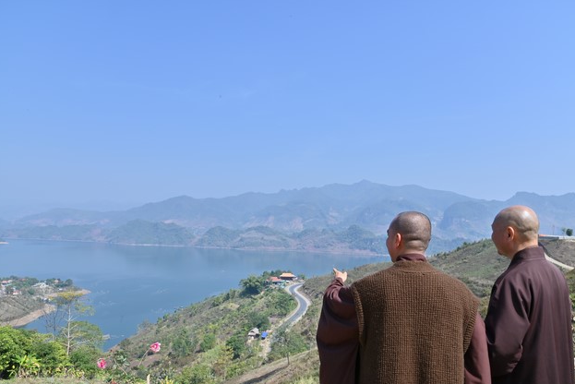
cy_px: 198
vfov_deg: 51.3
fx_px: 399
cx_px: 293
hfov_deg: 71.5
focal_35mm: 25
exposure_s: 1/80
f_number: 18
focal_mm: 24
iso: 100
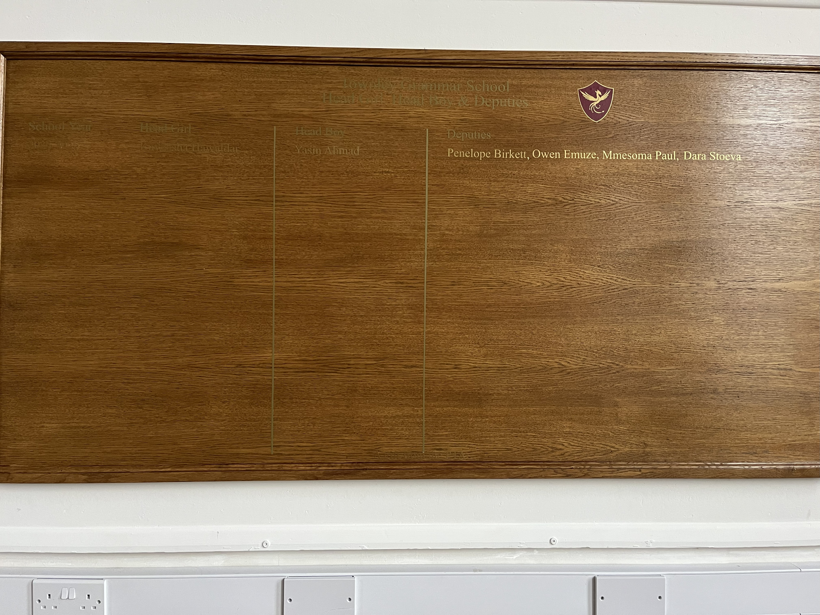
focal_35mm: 26
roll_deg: -1.1
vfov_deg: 53.1
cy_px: 308
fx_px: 616
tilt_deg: +0.1
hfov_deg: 67.3
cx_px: 410
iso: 400
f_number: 1.6
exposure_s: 1/60
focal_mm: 5.1
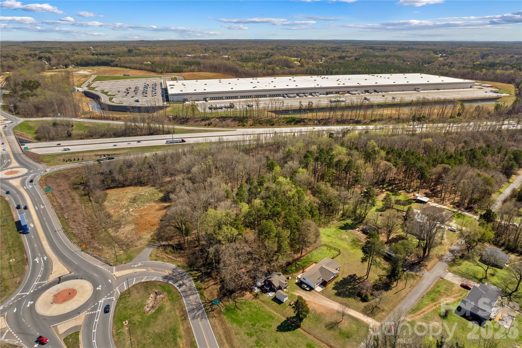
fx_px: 319
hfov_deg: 78.6
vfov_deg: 57.2
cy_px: 174
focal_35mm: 22
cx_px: 261
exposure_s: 1/1500
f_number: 2.8
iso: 160
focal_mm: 8.38
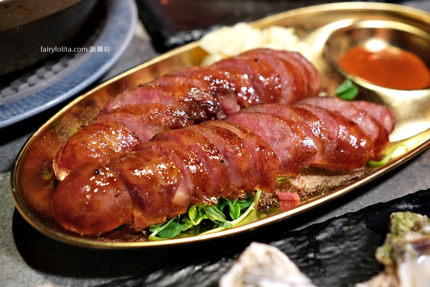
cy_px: 144
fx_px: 418
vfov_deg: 37.9
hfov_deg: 54.4
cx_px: 215
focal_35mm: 35
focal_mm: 23
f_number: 2.8
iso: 1000
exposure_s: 1/56
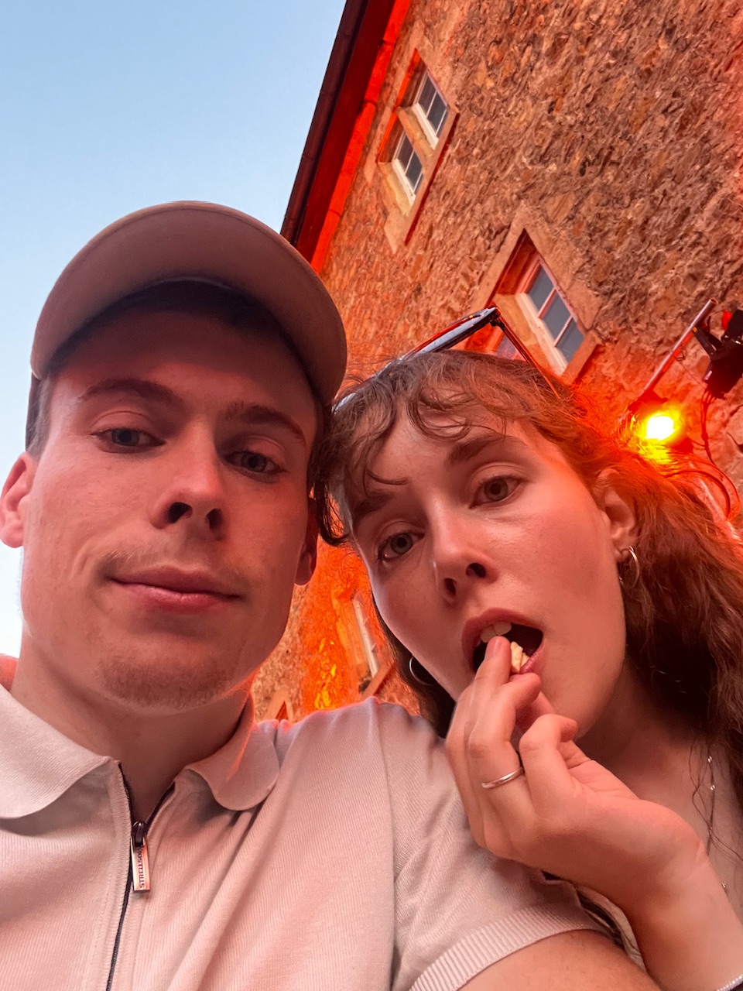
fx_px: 859
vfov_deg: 60.0
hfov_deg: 46.8
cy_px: 496
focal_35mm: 30
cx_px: 372
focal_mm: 2.71
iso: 800
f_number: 2.2
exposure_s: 1/16
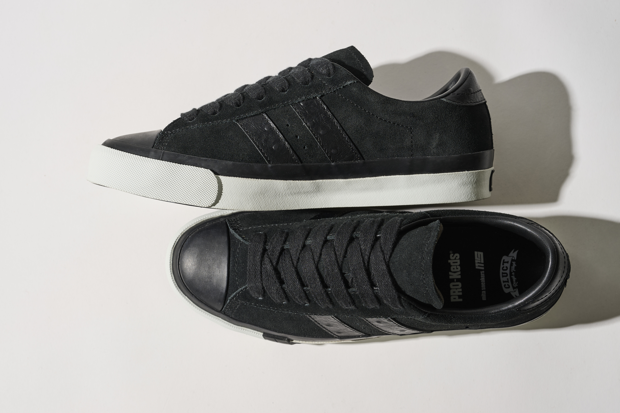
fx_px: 1205
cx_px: 310
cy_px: 206
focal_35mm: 70
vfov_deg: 19.5
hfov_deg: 28.8
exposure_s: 1/125
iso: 160
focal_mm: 70
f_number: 8
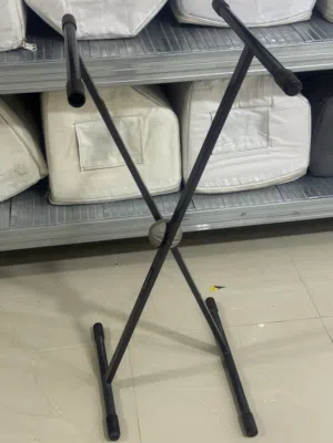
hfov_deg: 30.3
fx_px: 616
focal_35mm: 48
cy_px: 222
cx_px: 166
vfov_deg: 39.7
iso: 200
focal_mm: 6.76
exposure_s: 1/60
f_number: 1.78
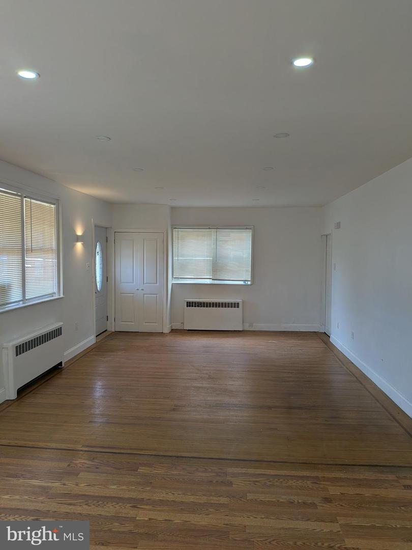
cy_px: 275
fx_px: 381
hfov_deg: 56.8
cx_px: 206
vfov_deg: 71.6
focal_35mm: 24
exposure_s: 1/789
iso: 28
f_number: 1.7
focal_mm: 4.53
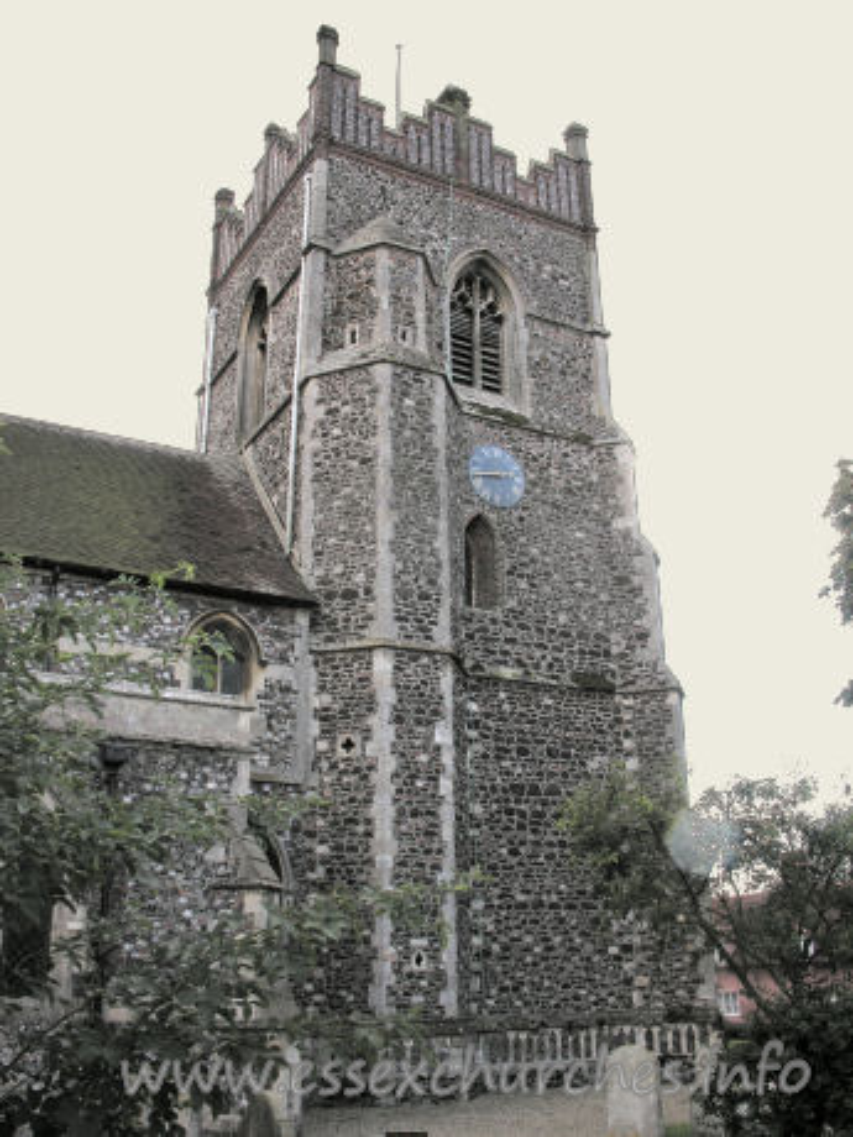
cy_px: 568
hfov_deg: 40.7
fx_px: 1150
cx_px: 426
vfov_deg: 52.6
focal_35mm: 35
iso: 50
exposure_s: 1/157
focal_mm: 8.9
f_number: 5
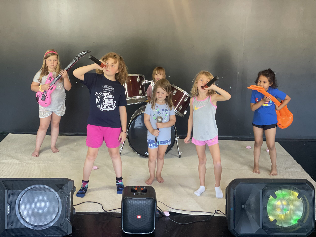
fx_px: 475
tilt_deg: -12.6
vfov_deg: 28.0
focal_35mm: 52
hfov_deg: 36.8
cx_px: 158
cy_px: 118
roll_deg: -0.9
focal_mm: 6
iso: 160
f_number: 2
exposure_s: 1/40
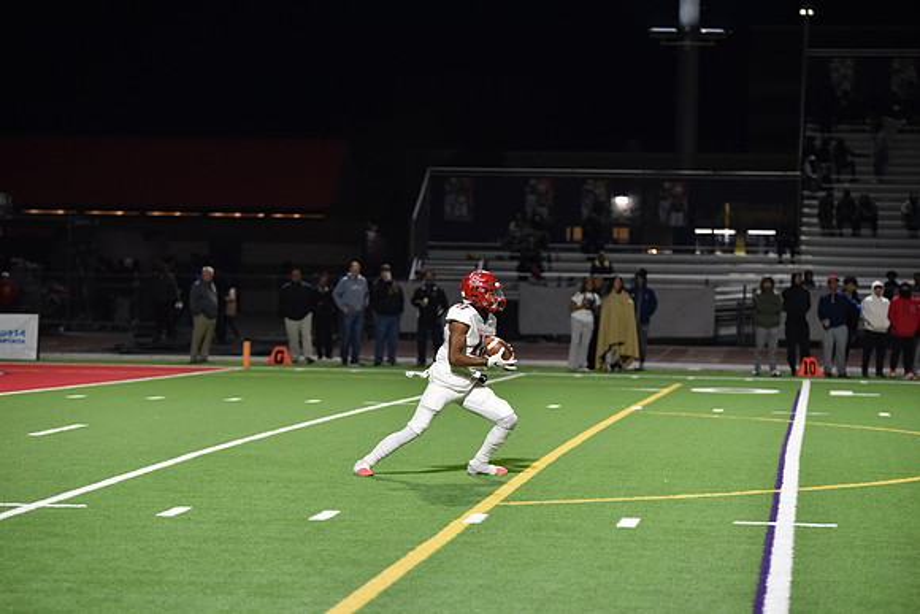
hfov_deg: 16.4
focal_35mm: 125
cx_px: 460
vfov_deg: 11.0
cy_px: 307
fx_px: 3195
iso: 3200
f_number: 2.8
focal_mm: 125
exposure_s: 1/500
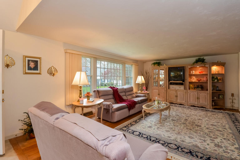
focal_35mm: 16
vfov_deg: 72.1
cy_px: 80
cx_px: 120
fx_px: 110
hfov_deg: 95.0
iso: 200
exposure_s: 1/10
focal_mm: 11
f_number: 8
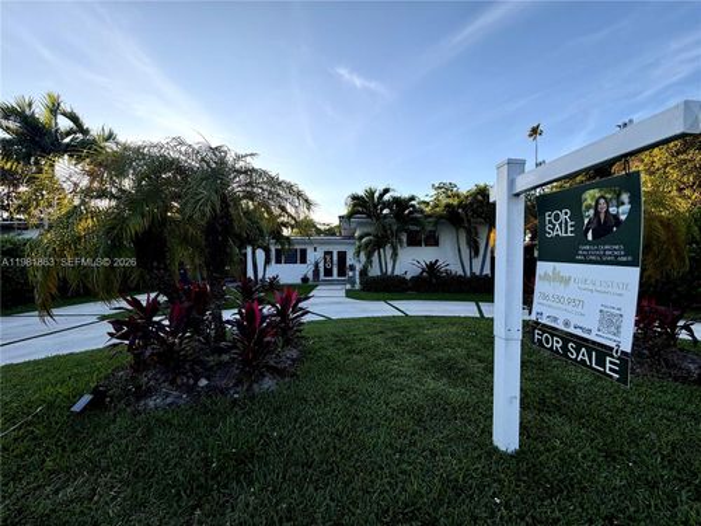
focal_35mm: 14
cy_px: 263
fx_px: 284
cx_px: 350
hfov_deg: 102.1
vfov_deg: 85.7
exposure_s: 1/596
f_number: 2.2
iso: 40
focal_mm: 2.22
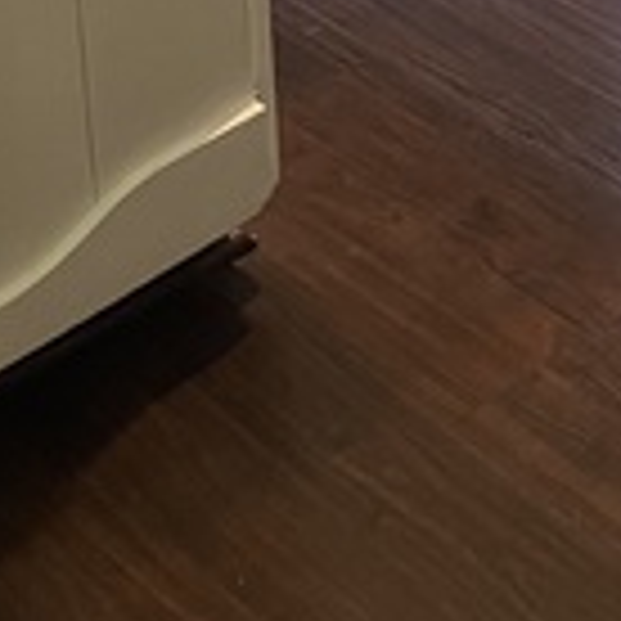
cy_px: -830
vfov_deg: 12.6
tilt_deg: -11.5
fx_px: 2253
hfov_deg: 14.0
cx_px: 1098
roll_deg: -0.3
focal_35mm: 111
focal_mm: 5.7
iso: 160
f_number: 1.5
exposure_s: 1/60
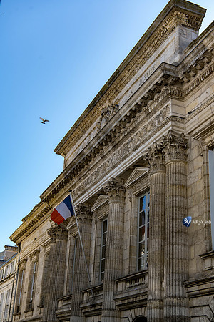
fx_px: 446
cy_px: 161
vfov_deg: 39.6
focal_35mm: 50
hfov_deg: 27.0
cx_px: 107
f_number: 6.3
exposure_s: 1/200
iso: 64
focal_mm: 50
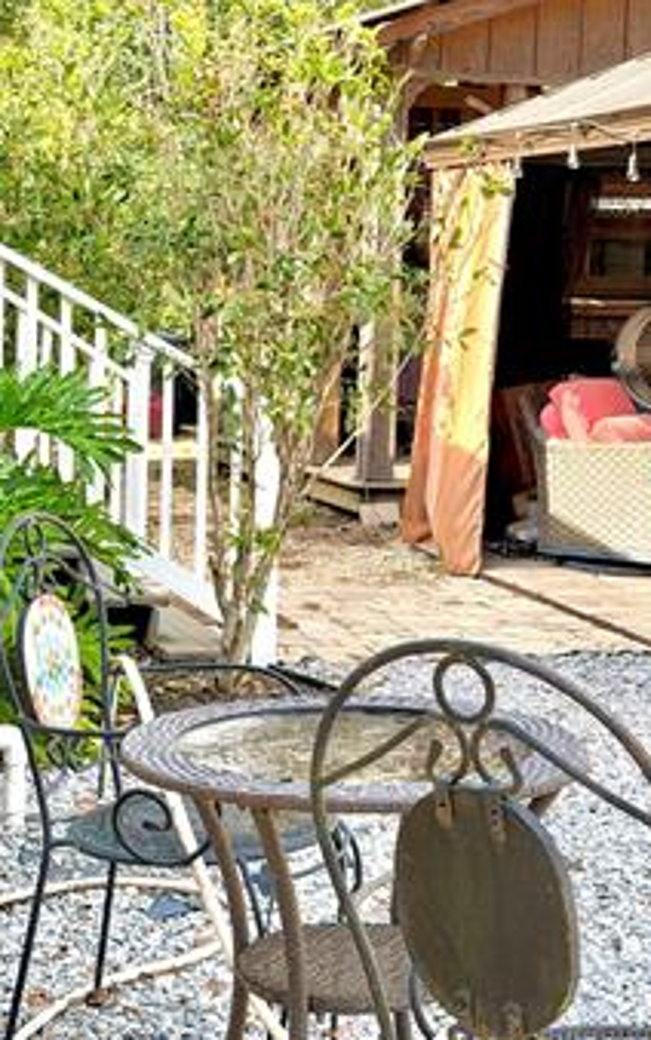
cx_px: 255
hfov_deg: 18.1
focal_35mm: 72
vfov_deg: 28.4
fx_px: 2043
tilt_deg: -2.9
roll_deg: -2.2
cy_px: 341
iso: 100
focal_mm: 6.76
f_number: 1.78
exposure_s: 1/669
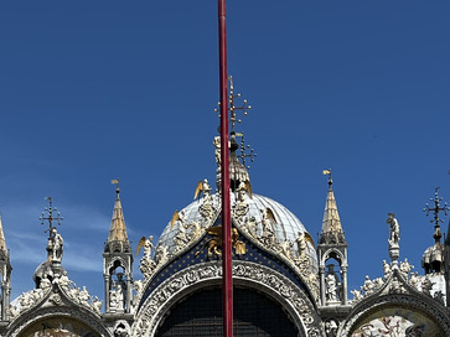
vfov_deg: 16.4
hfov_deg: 22.7
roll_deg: +1.1
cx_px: 166
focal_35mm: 86
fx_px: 1118
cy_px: 405
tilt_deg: +10.0
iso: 50
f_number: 1.5
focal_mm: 5.7
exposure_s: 1/6211
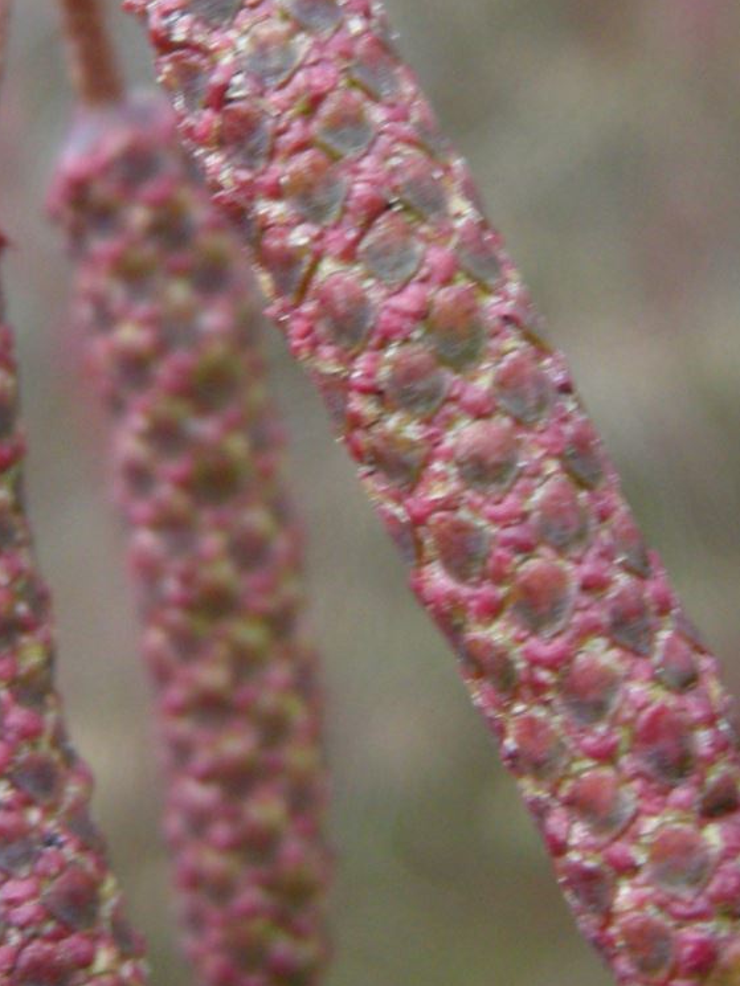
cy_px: 365
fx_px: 2679
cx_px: 408
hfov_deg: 15.7
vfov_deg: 20.8
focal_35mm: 94
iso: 179
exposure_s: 1/55.6
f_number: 2.7
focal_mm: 7.5
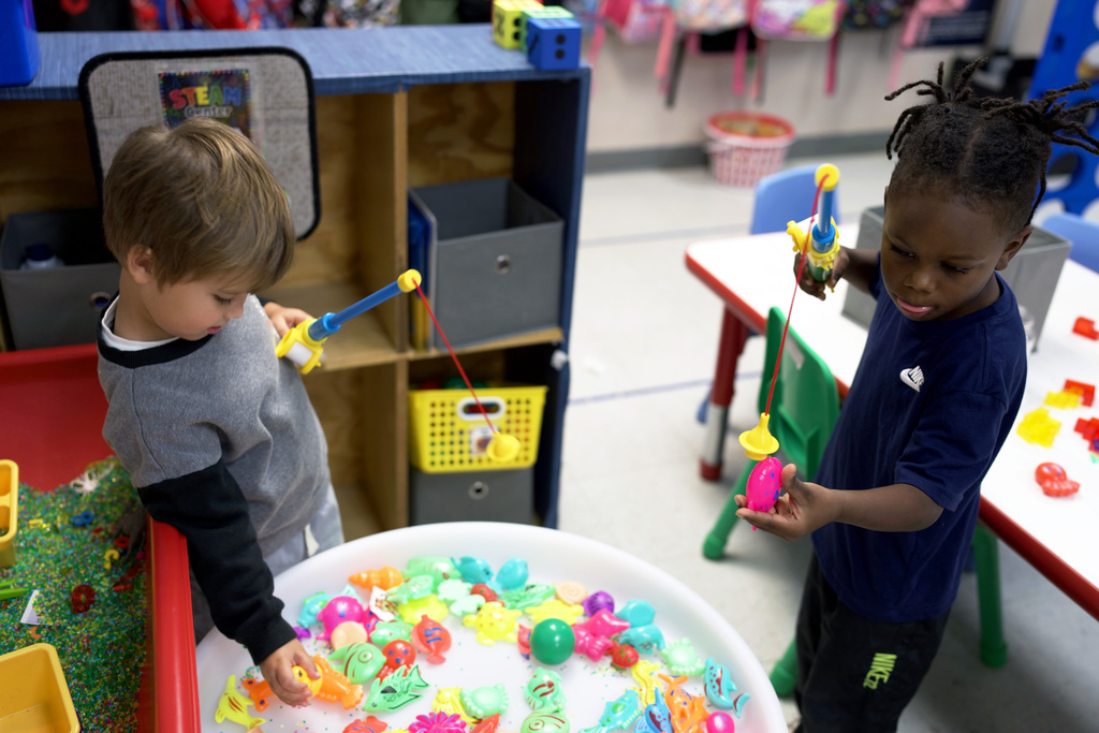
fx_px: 1069
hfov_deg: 54.4
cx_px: 550
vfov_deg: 37.9
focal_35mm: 35
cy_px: 366
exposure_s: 1/50
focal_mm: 35
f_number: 2
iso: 200
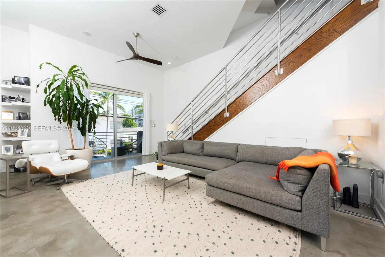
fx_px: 150
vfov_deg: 81.2
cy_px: 128
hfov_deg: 104.3
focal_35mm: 14
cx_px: 192
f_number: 11
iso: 800
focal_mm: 14
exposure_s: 1/100
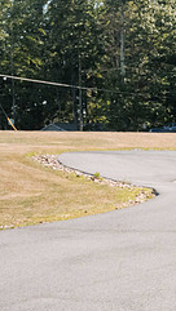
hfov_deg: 11.6
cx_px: 352
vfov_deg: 22.6
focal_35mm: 94
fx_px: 778
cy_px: 126
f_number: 16
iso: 6400
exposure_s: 1/2500
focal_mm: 35
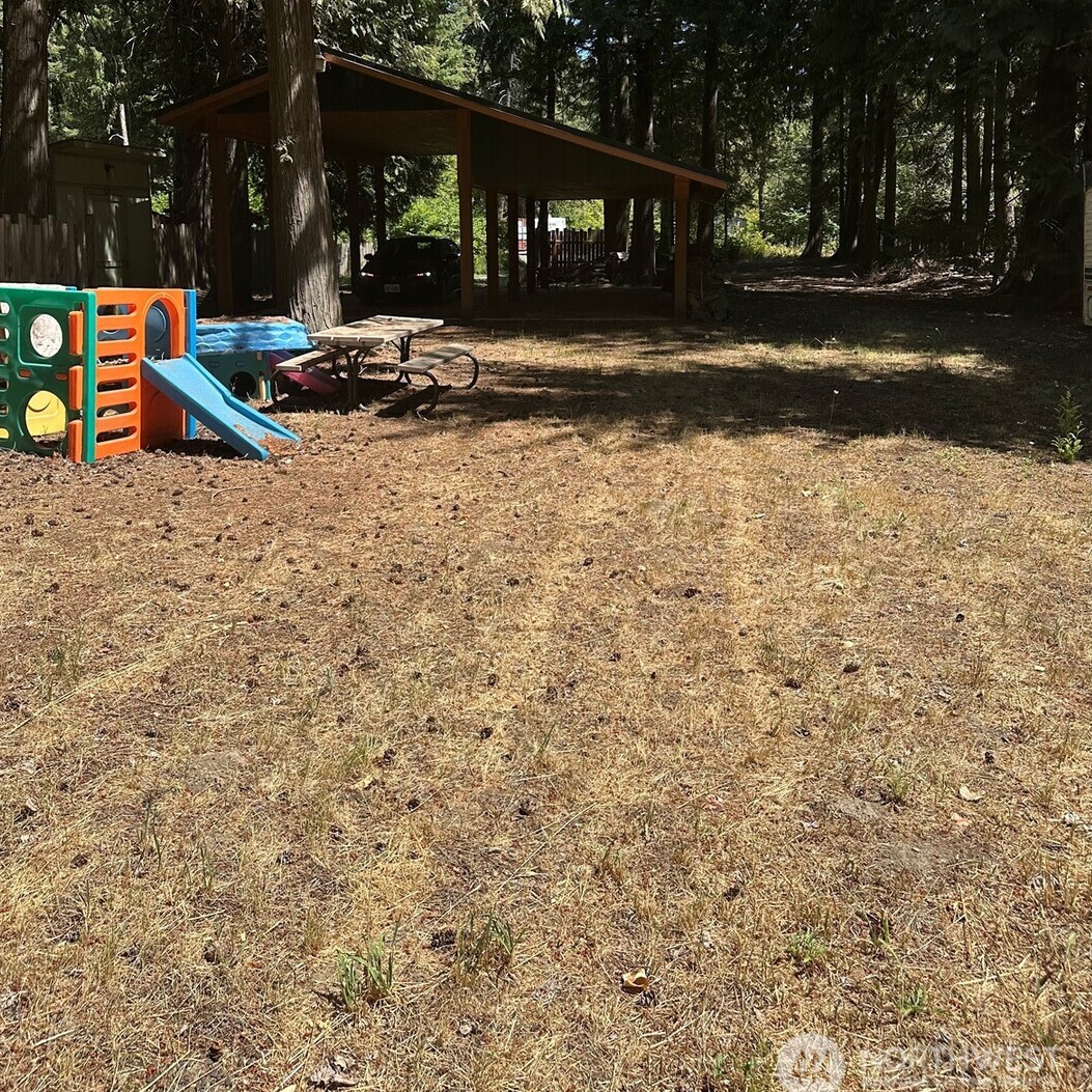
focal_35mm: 29
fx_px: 1035
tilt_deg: -5.7
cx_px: 534
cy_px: 368
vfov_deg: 54.5
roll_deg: +0.0
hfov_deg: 55.6
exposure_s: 1/2732
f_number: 1.78
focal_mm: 6.86
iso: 80
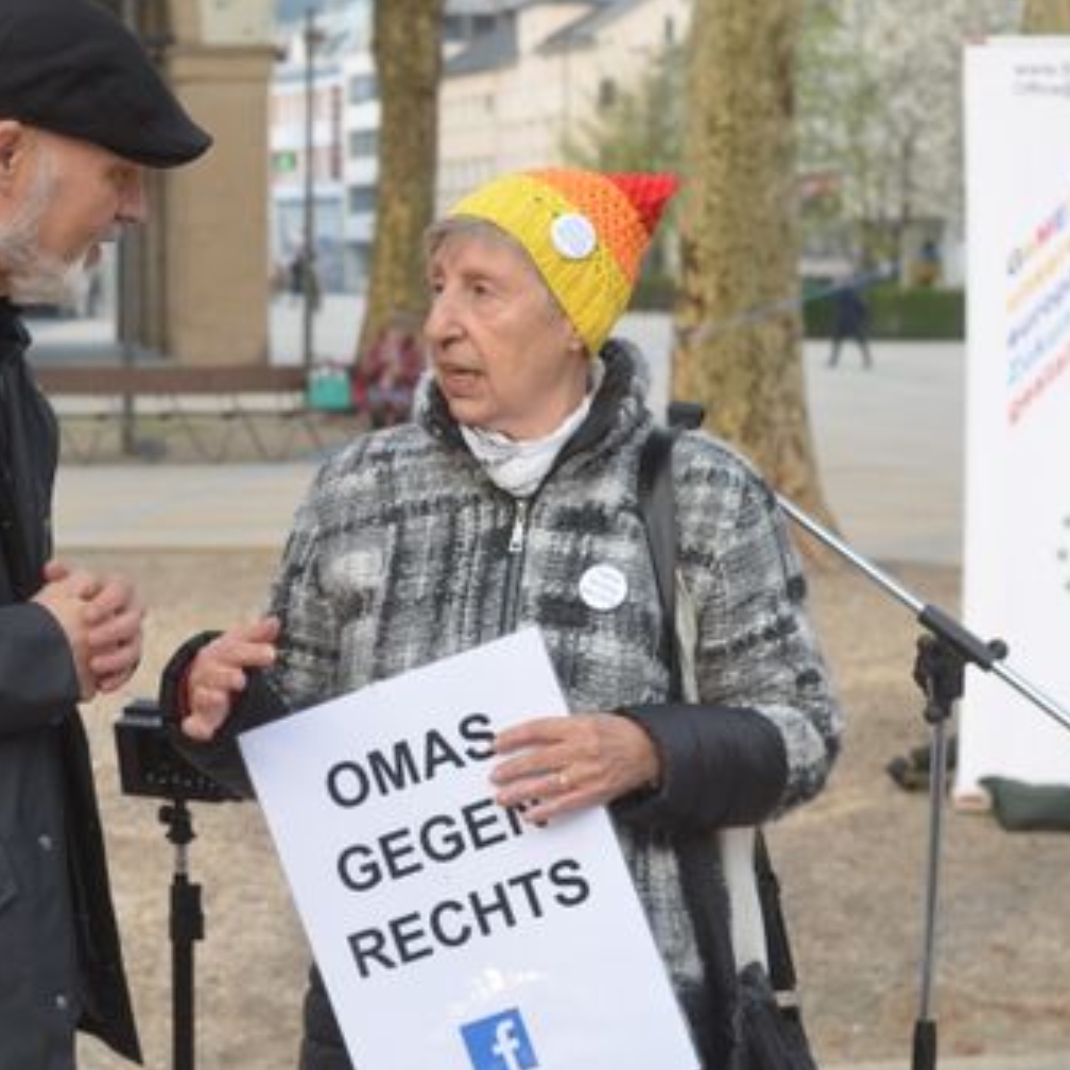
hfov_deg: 17.8
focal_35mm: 97
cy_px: 533
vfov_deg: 17.9
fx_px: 3392
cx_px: 293
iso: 200
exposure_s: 1/125
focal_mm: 50
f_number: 5.6
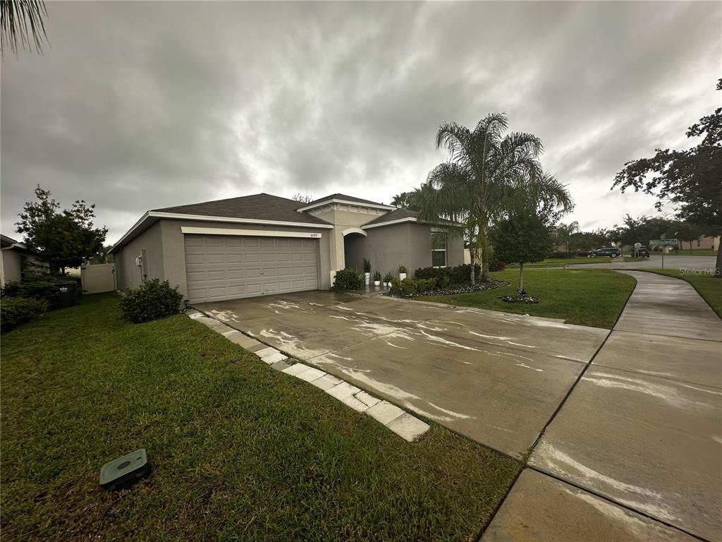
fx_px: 292
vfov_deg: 85.7
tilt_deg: -1.2
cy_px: 271
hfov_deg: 102.1
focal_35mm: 14
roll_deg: +2.5
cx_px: 361
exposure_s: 1/99
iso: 40
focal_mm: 2.22
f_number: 2.2
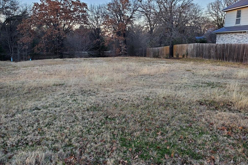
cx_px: 122
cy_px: 77
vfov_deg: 46.4
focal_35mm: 28
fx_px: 193
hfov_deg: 65.5
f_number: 2.4
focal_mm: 4.3
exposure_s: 1/99
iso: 64
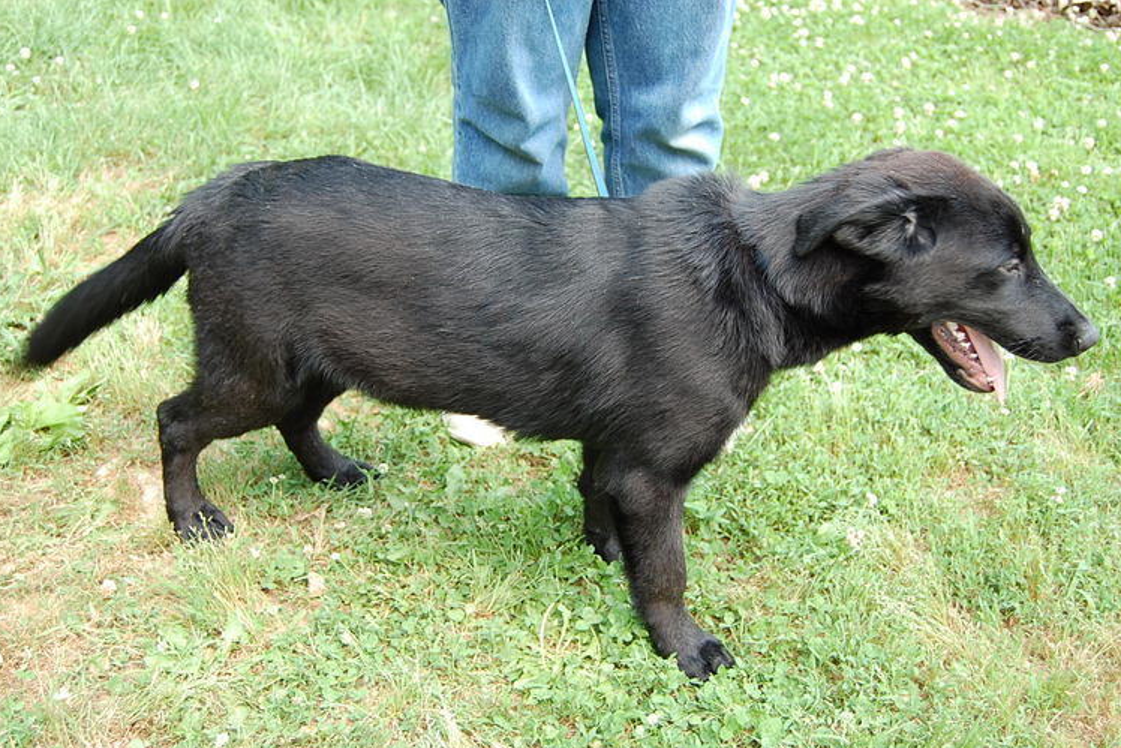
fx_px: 1246
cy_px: 381
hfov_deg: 48.4
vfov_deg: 33.4
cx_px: 547
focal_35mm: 40
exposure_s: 1/50
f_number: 4
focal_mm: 26
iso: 200
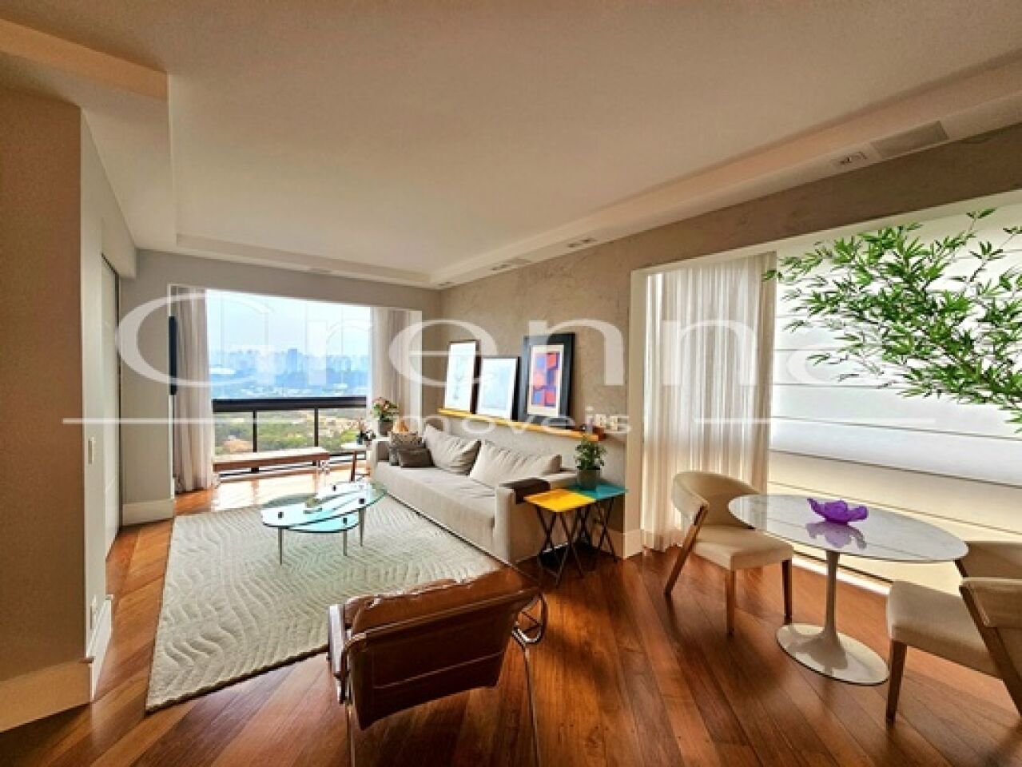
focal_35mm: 13
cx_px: 511
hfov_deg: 106.2
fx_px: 384
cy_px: 384
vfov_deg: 89.9
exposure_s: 1/120
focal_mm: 2.2
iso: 80
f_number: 2.2
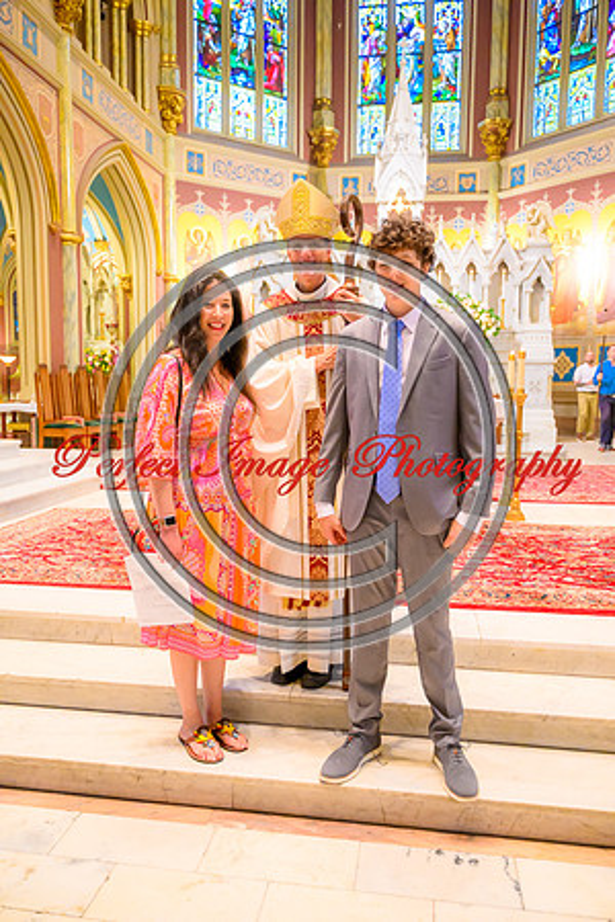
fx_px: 717
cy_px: 461
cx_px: 308
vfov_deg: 65.5
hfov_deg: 46.4
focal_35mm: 28
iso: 5600
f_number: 2.8
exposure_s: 1/100
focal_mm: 28
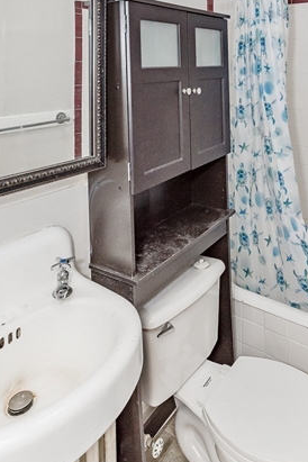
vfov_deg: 58.1
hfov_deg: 45.2
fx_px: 359
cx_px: 221
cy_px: 65
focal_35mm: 28
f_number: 7.1
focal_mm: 15
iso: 1000
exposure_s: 1/50
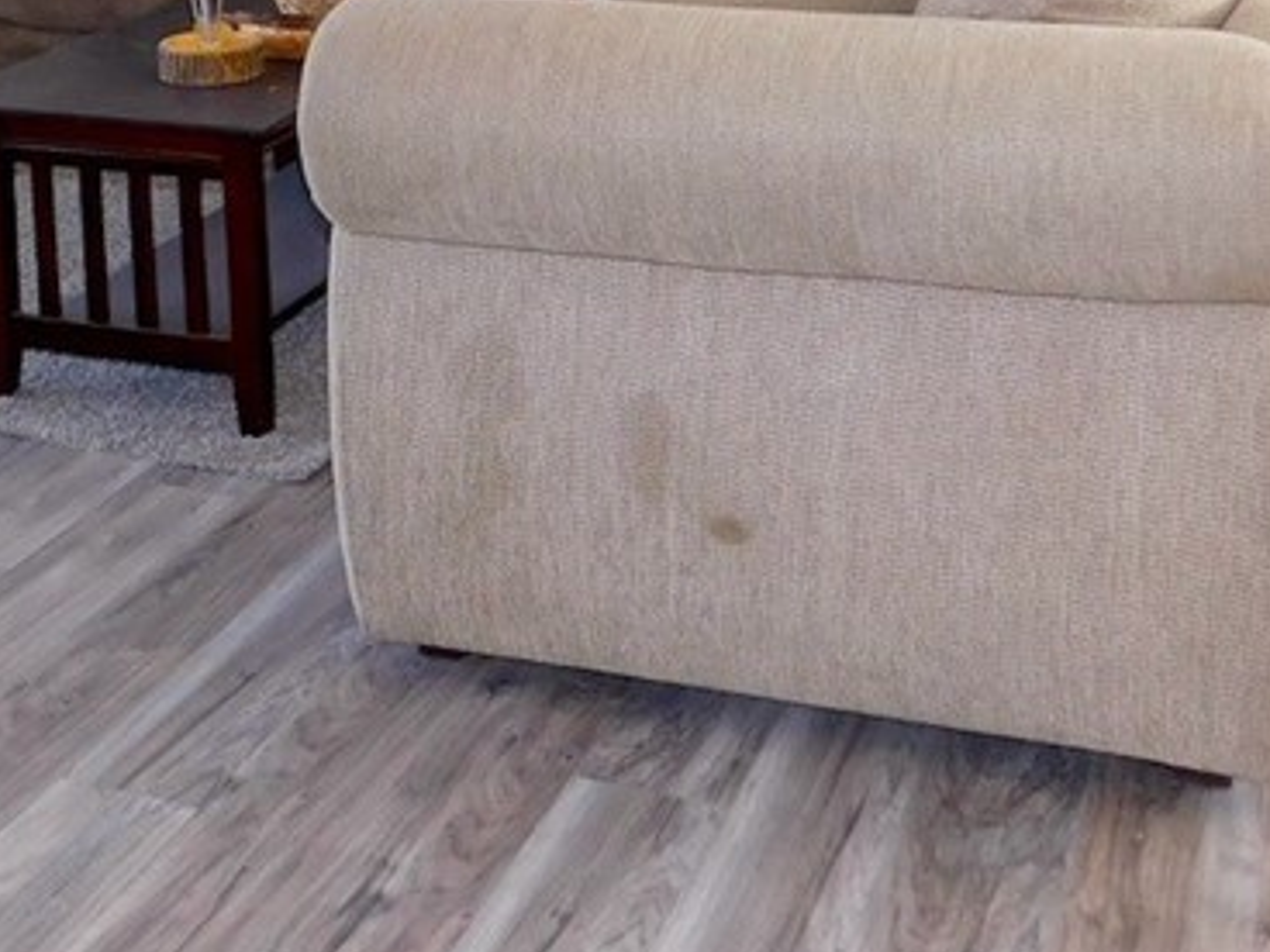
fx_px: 2348
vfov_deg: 21.1
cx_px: 236
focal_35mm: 64
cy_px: -240
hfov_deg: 29.5
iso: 200
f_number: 3
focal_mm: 4
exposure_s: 1/30
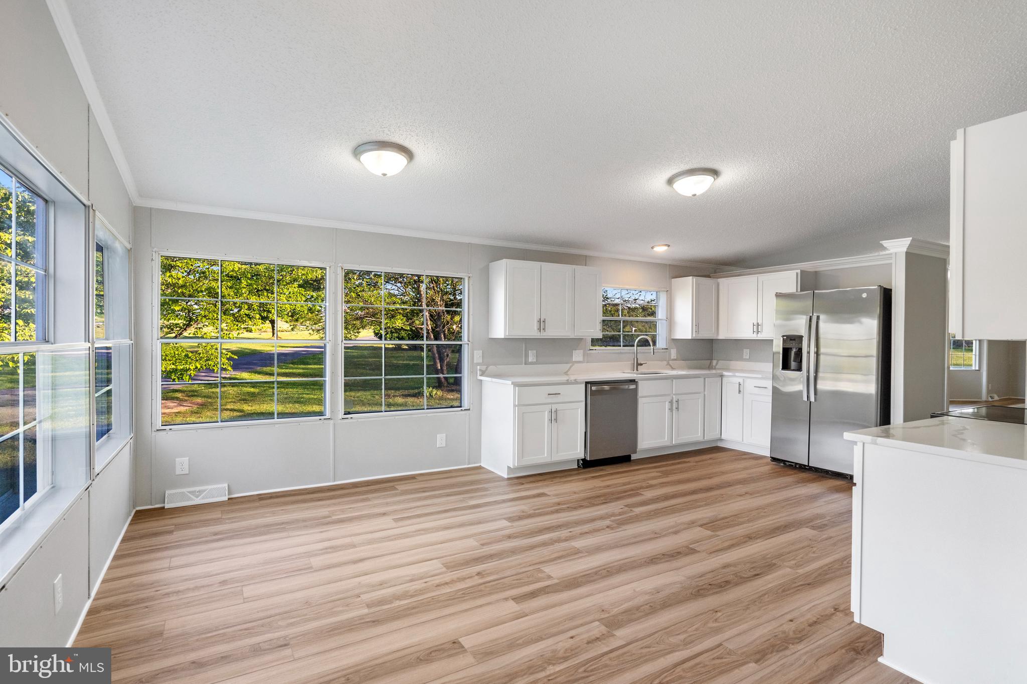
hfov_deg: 96.7
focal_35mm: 16
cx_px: 514
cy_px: 342
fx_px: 456
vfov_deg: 73.7
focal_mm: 16
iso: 640
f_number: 8
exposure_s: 1/1000
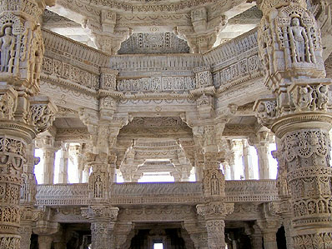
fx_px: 413
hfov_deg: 43.8
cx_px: 161
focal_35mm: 43
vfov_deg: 33.6
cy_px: 126
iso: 80
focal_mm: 6.3
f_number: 2.8
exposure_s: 1/50
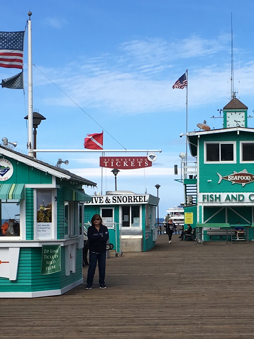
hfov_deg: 17.3
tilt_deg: +2.3
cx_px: 195
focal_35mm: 85
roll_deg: -1.1
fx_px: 832
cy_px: 218
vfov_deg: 22.9
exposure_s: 1/1672
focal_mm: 4.15
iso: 25
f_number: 2.2
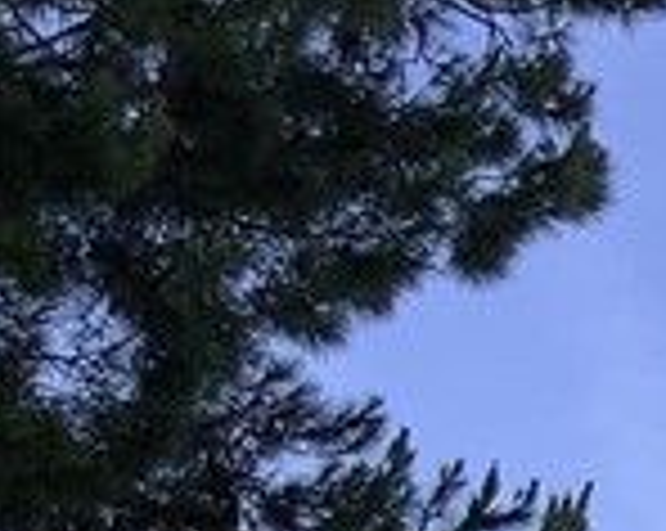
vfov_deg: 6.9
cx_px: 2079
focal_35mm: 210
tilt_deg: +9.2
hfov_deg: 7.8
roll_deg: -5.9
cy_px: 1323
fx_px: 4134
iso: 25
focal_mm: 3.3
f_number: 2.4
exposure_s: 1/1431
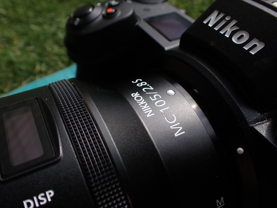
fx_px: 240
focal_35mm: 30
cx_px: 138
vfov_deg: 46.8
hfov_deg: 60.0
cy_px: 104
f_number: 9
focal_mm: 5.4
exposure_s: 1/125
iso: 125
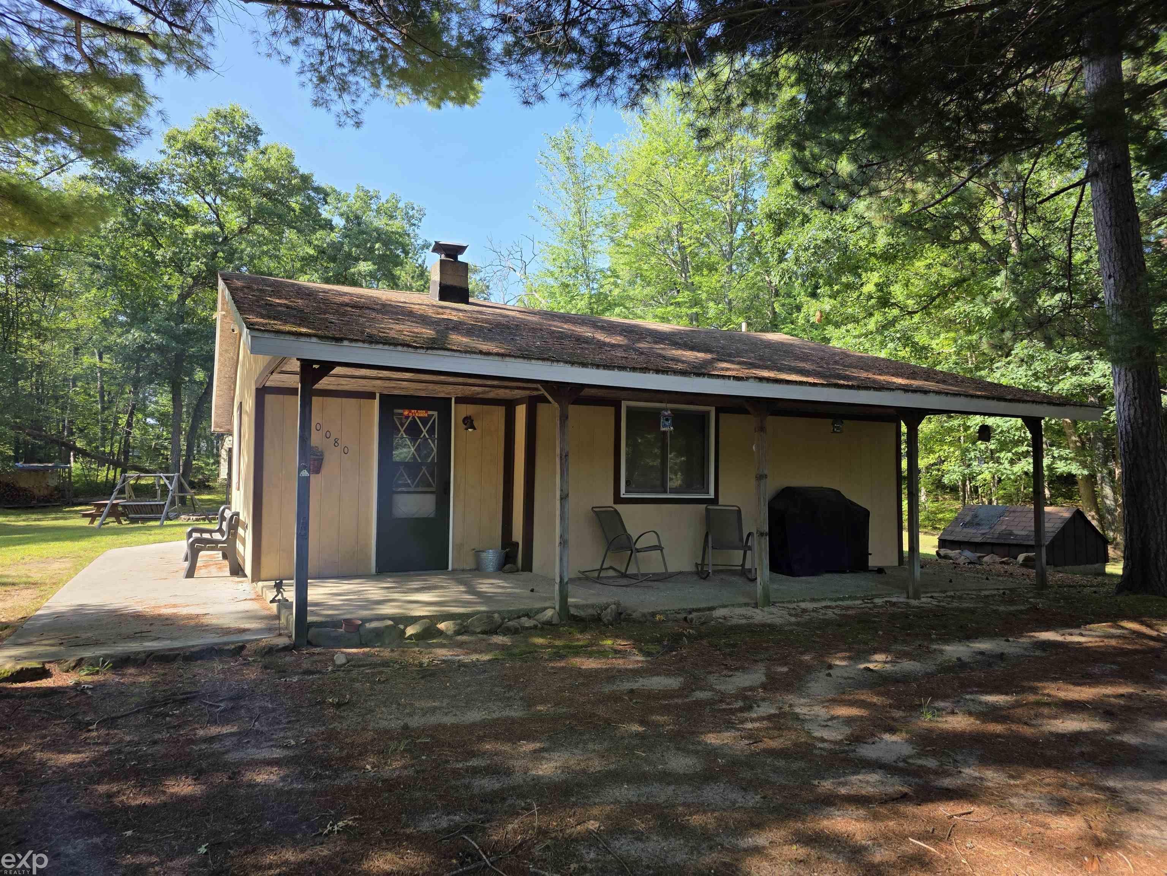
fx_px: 775
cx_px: 584
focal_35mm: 23
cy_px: 438
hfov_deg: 73.9
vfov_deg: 58.9
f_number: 1.7
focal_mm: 6.3
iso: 80
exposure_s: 1/1461
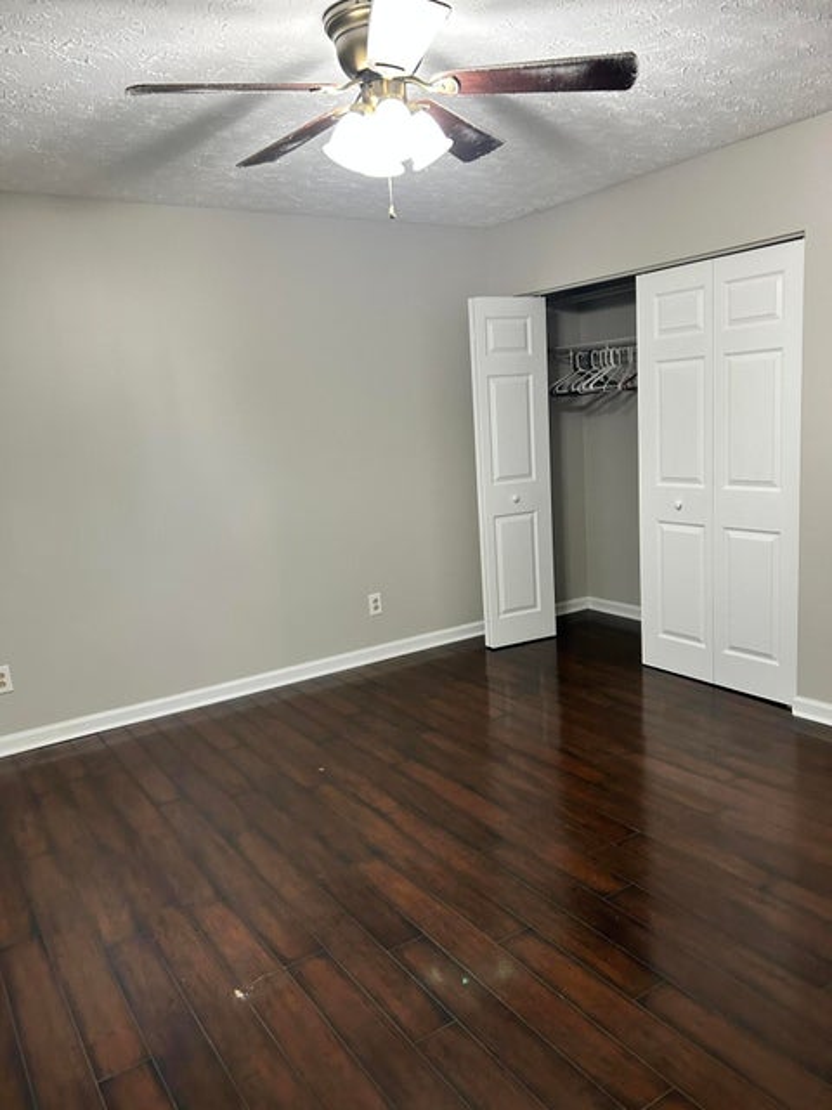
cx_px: 416
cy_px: 555
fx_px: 833
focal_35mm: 26
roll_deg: +3.5
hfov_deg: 53.1
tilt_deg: -8.8
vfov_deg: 67.3
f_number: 1.5
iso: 250
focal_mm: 5.7
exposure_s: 1/60
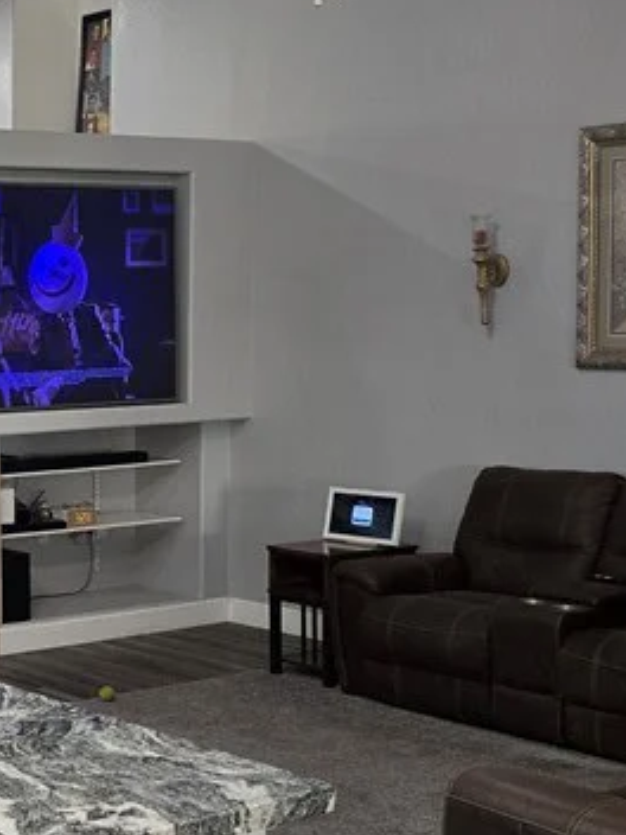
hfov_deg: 20.4
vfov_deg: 29.0
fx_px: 1616
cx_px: -145
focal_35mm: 67
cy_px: 408
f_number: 1.7
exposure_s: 1/120
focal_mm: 6.3
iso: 250
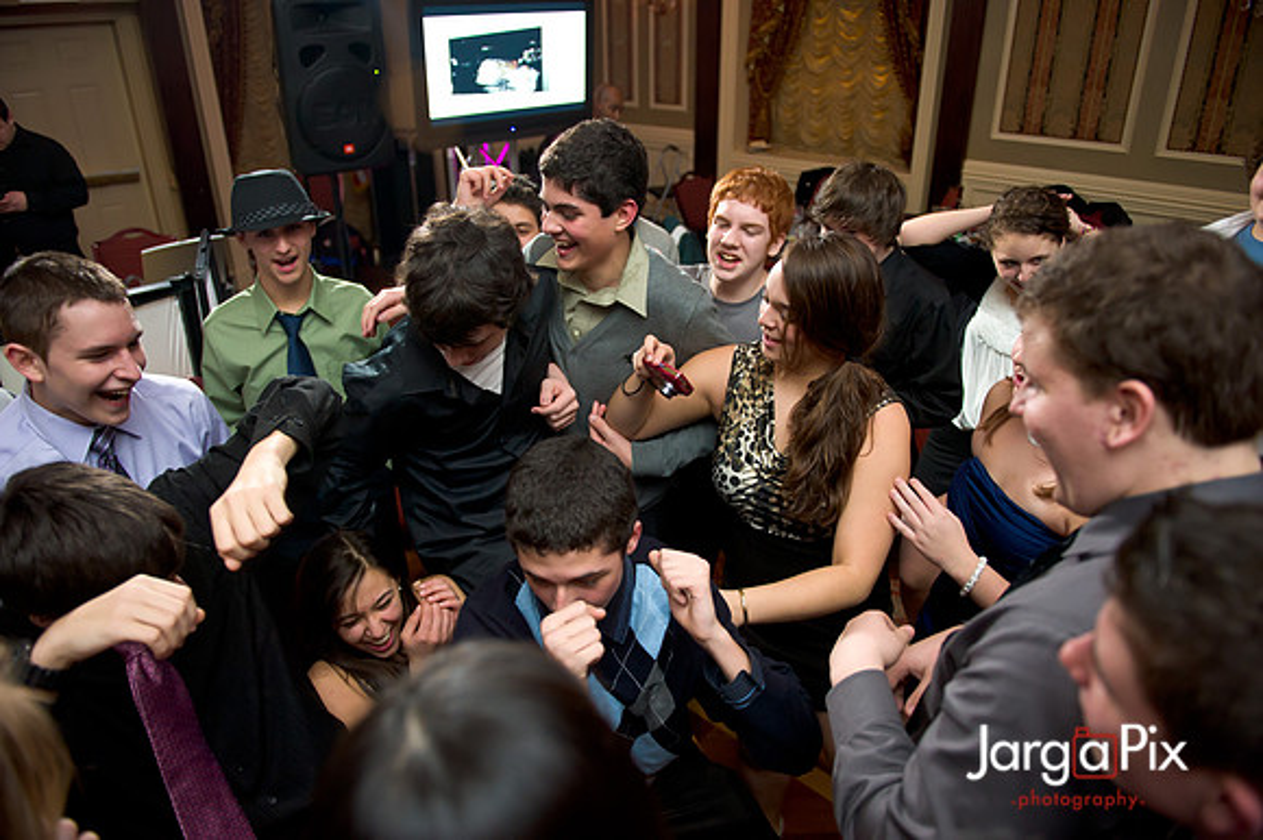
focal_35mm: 24
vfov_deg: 53.1
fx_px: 841
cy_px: 420
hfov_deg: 73.8
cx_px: 632
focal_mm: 24
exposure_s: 1/125
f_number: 2.8
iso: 1600
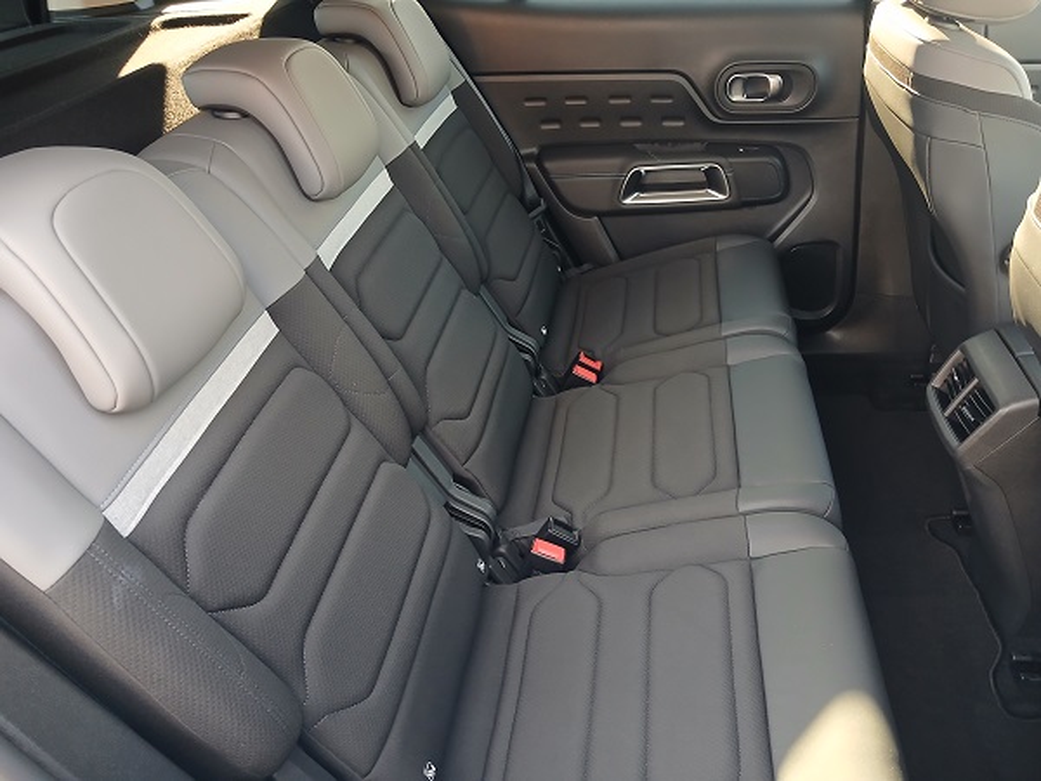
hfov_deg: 65.3
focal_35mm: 27
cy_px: 390
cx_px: 520
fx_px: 812
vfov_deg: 51.4
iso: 200
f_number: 1.8
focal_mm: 3.98
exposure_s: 1/50
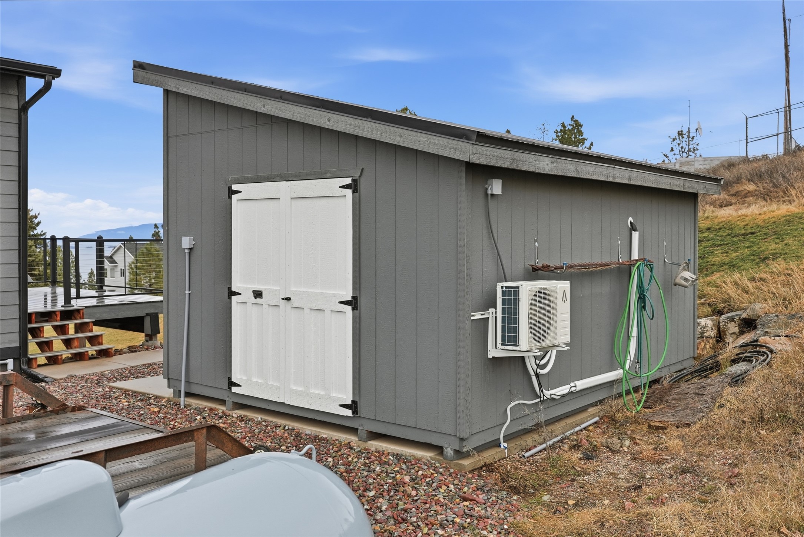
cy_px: 268
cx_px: 402
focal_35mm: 33
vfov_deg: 40.0
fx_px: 737
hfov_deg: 57.2
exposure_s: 1/8000
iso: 800
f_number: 5.6
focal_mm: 33
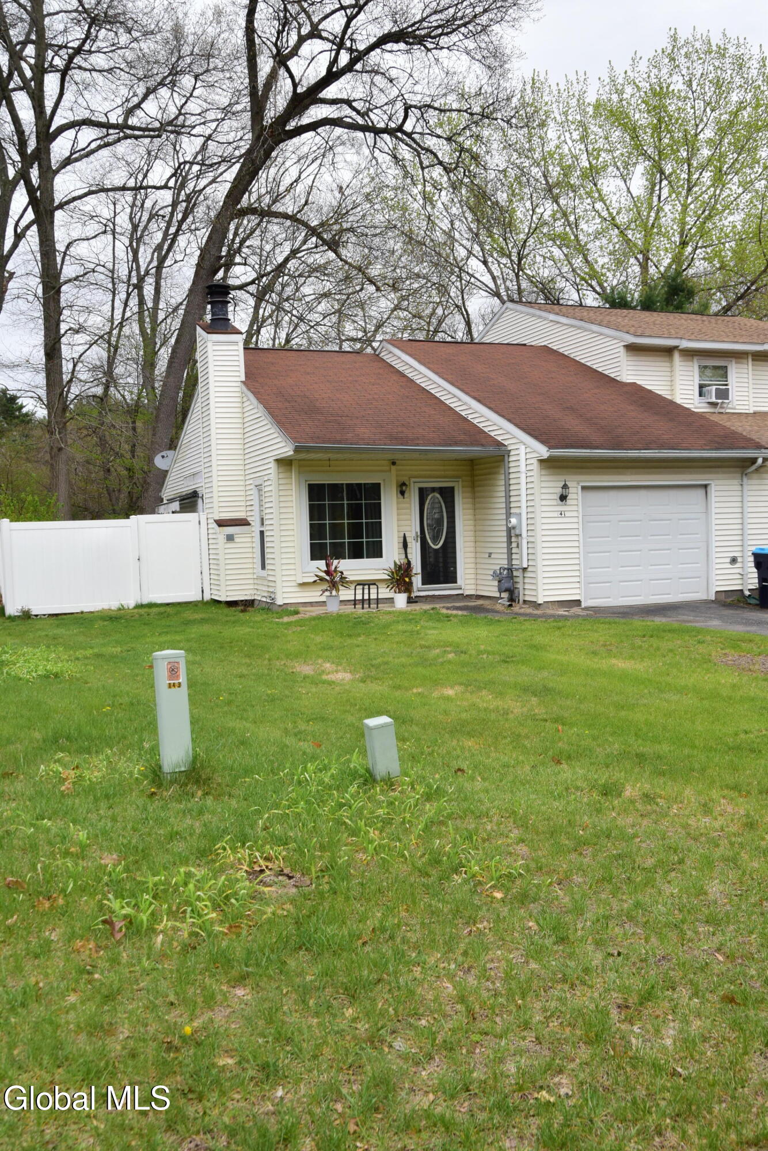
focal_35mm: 33
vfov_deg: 57.2
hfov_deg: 40.0
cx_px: 384
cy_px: 576
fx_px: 1056
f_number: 11
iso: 400
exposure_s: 1/500
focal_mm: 22
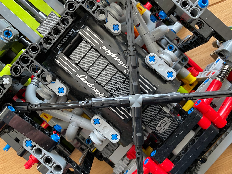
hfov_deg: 61.7
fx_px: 194
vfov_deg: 48.2
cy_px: 87
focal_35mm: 29
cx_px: 116
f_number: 1.8
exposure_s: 1/60
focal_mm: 3
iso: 40
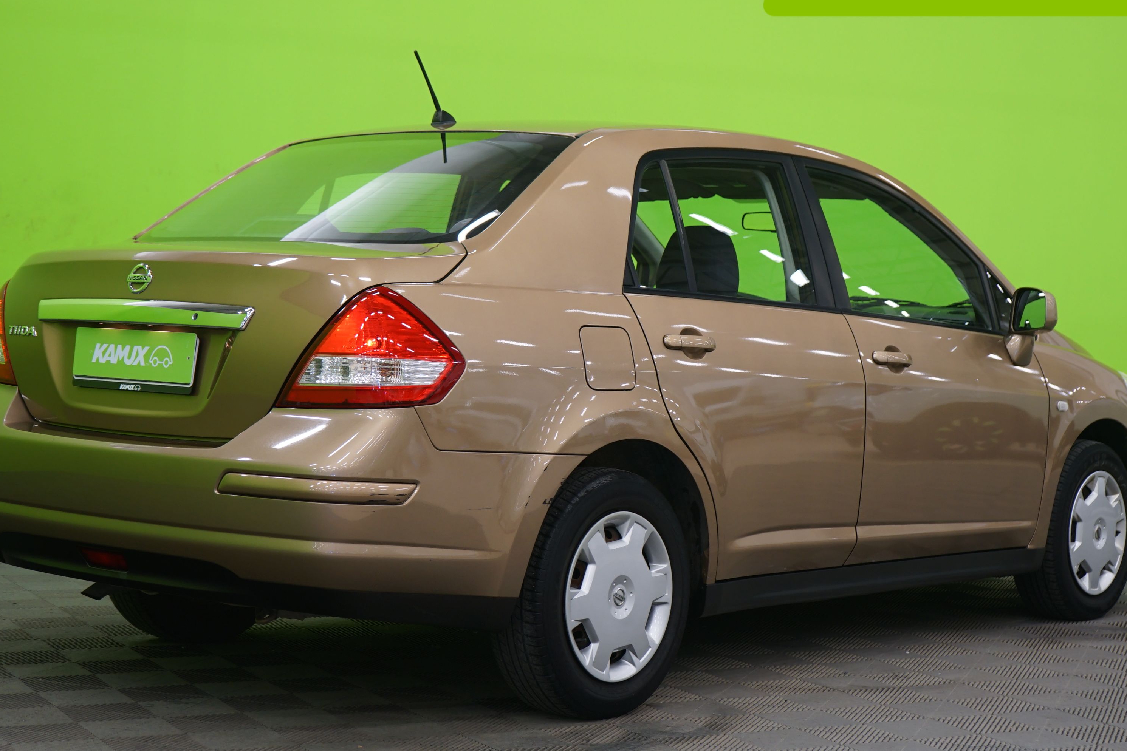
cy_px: 337
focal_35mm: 66
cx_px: 578
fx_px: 2066
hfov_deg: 30.5
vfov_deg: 20.6
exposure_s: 1/8
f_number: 5
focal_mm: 50
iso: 400
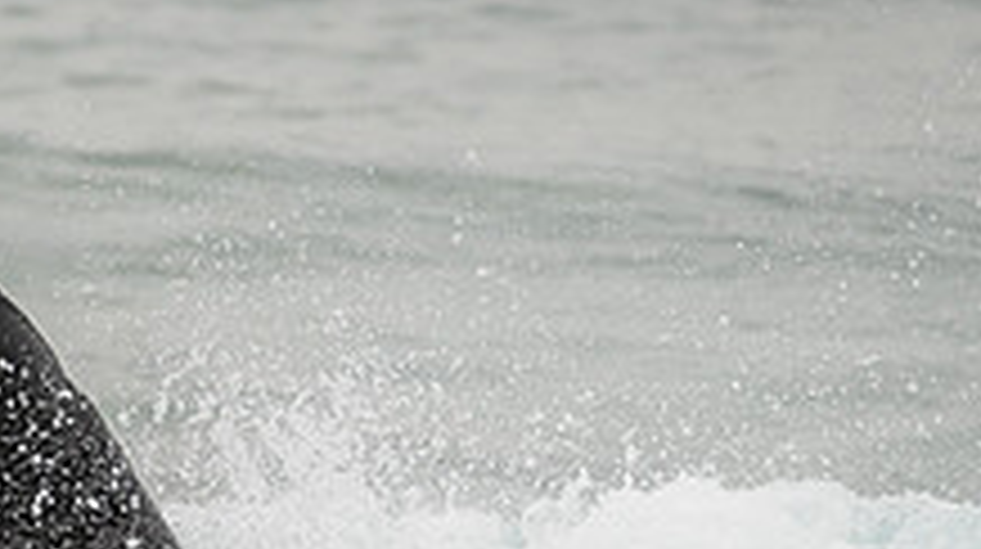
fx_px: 36269
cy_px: 677
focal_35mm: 1396
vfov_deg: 0.9
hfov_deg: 1.5
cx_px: -45
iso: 280
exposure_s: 1/2000
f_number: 5.6
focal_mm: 500
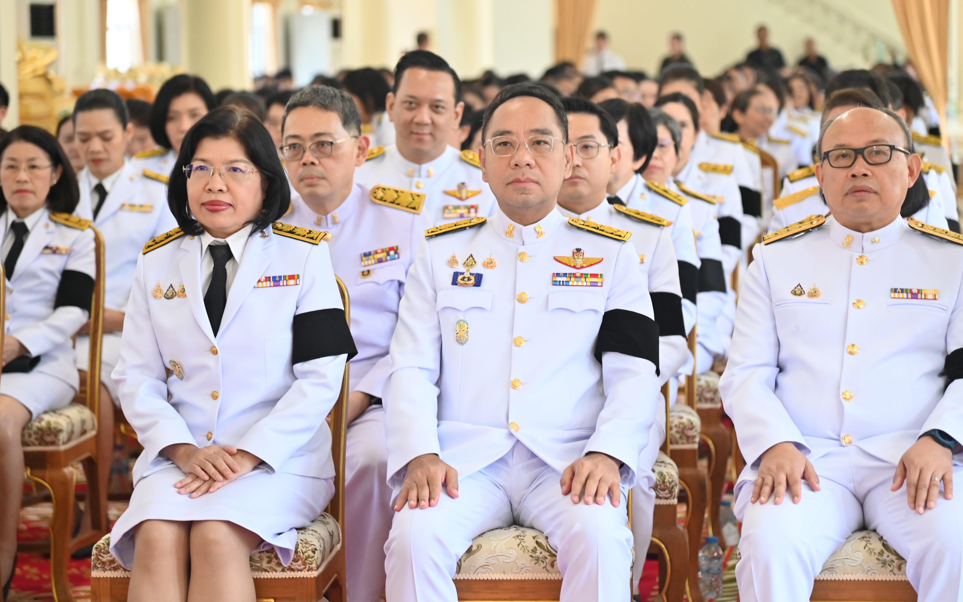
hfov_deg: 17.0
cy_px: 282
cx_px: 481
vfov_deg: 10.7
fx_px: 3228
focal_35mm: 123
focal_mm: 120
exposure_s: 1/320
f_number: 4
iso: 3600
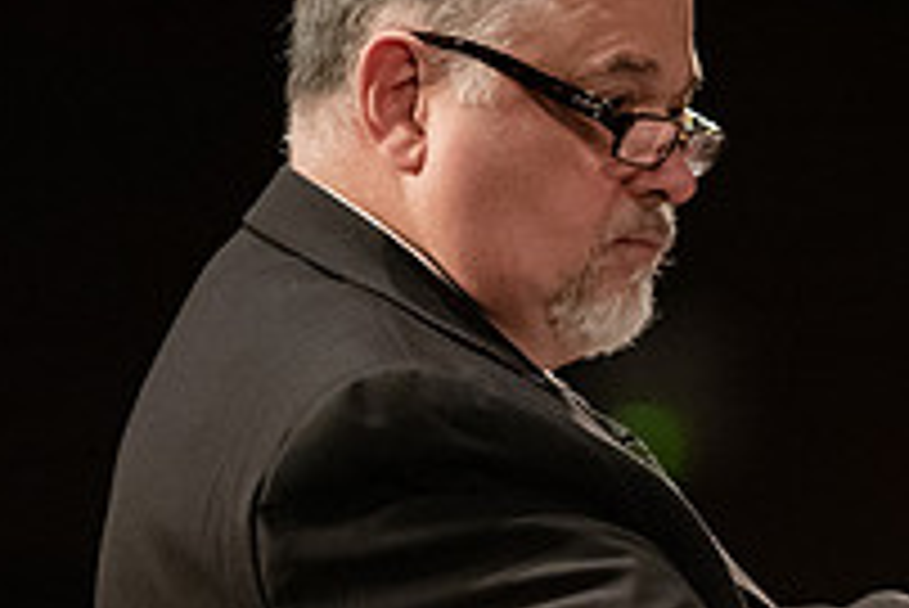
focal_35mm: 863
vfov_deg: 1.6
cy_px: 471
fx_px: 21806
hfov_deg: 2.4
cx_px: 954
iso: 5000
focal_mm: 300
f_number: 2.8
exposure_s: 1/320
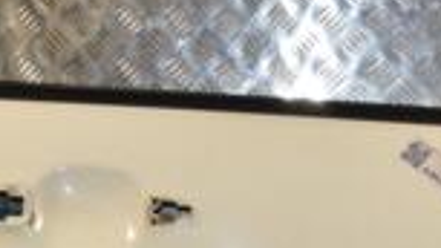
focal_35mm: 111
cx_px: 308
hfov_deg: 19.2
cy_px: 283
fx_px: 1298
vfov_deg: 10.8
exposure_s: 1/200
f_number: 8
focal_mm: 18
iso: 800
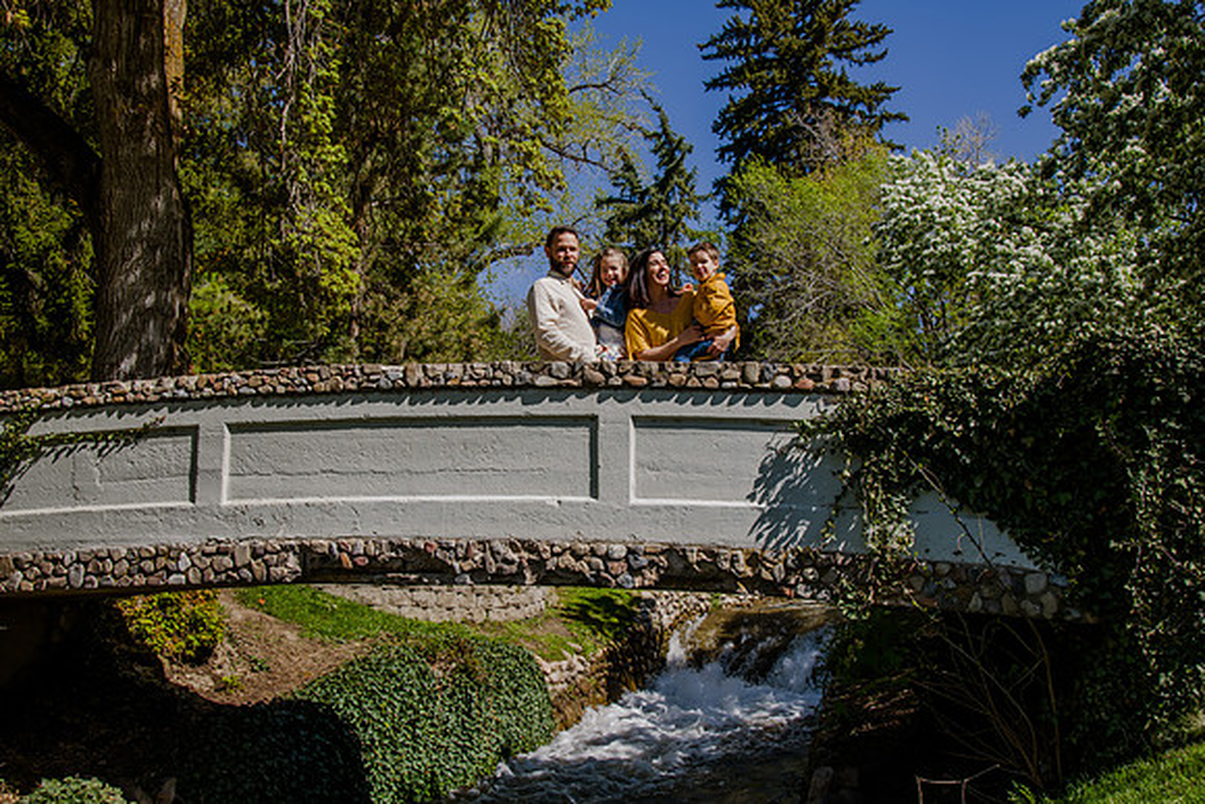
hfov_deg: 57.4
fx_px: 1100
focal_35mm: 33
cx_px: 602
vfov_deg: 40.2
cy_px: 402
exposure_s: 1/160
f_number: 10
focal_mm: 32
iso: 200
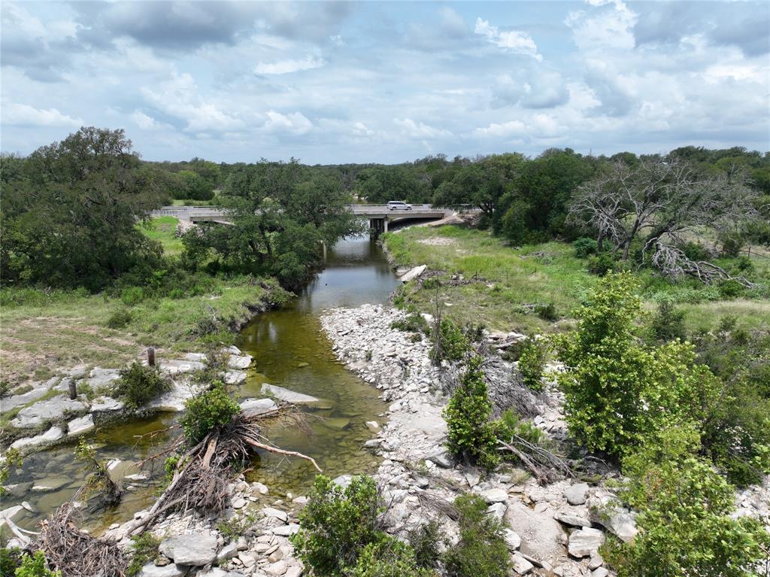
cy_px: 288
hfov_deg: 71.6
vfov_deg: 56.8
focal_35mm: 24
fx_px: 534
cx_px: 385
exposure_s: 1/1600
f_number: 2.8
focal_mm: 12.29
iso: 100
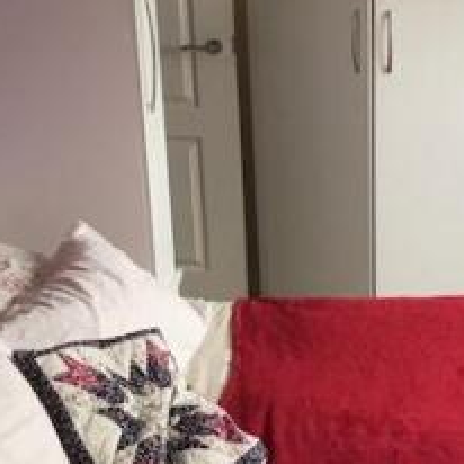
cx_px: 321
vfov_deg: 24.6
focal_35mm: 70
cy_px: 256
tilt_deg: -18.9
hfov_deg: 24.5
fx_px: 1062
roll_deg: +1.6
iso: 32
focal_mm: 3.99
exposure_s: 1/33
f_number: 1.8
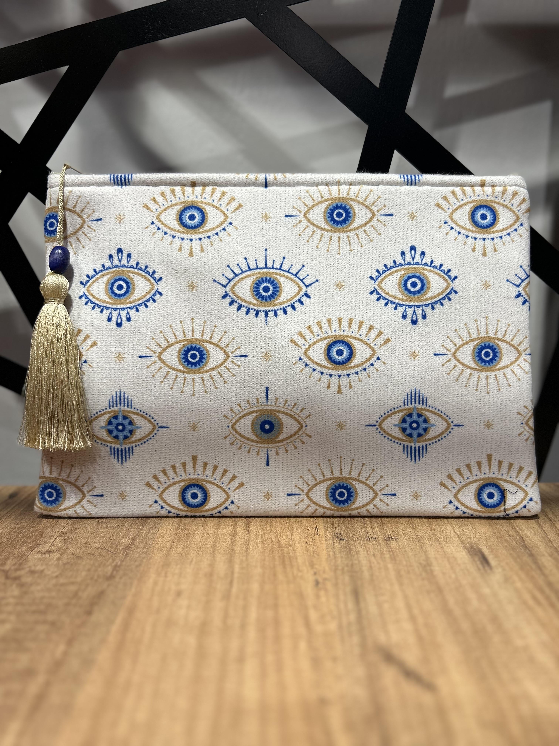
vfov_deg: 67.3
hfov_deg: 53.1
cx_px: 280
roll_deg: -0.2
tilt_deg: -9.9
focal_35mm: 26
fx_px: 560
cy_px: 373
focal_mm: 5.7
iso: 40
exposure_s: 1/277
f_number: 1.5
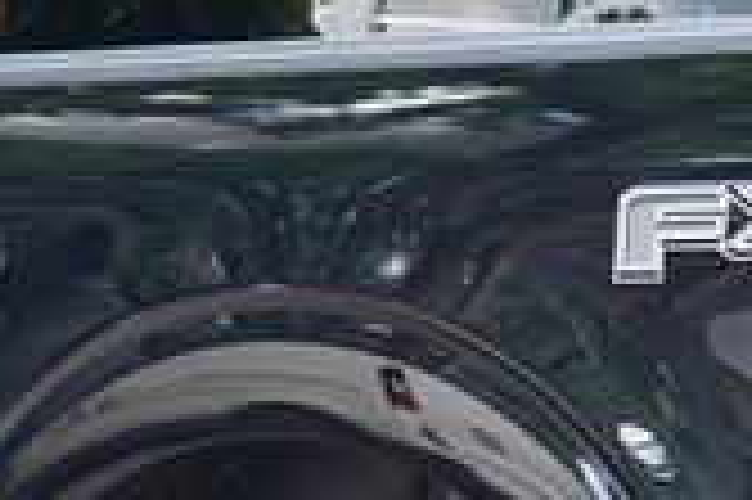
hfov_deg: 8.2
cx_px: 356
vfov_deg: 5.4
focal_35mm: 252
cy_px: 525
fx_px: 5259
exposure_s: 1/60
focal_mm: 41
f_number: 4.5
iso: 640
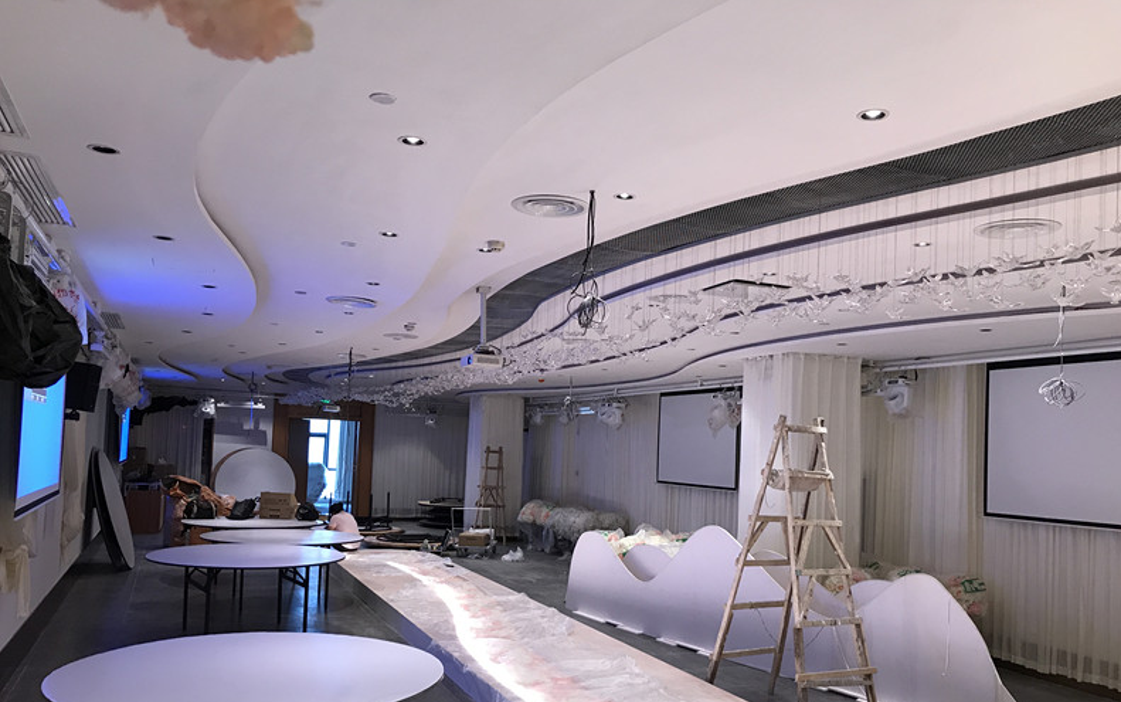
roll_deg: -3.4
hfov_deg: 62.9
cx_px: 556
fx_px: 917
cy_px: 423
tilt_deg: +2.2
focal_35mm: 30
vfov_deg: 41.7
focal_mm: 3.99
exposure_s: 1/25
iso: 32
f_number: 1.8
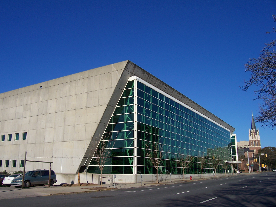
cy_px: 104
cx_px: 138
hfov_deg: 54.0
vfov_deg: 41.8
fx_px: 271
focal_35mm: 34
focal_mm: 5.6
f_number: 5.6
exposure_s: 1/750
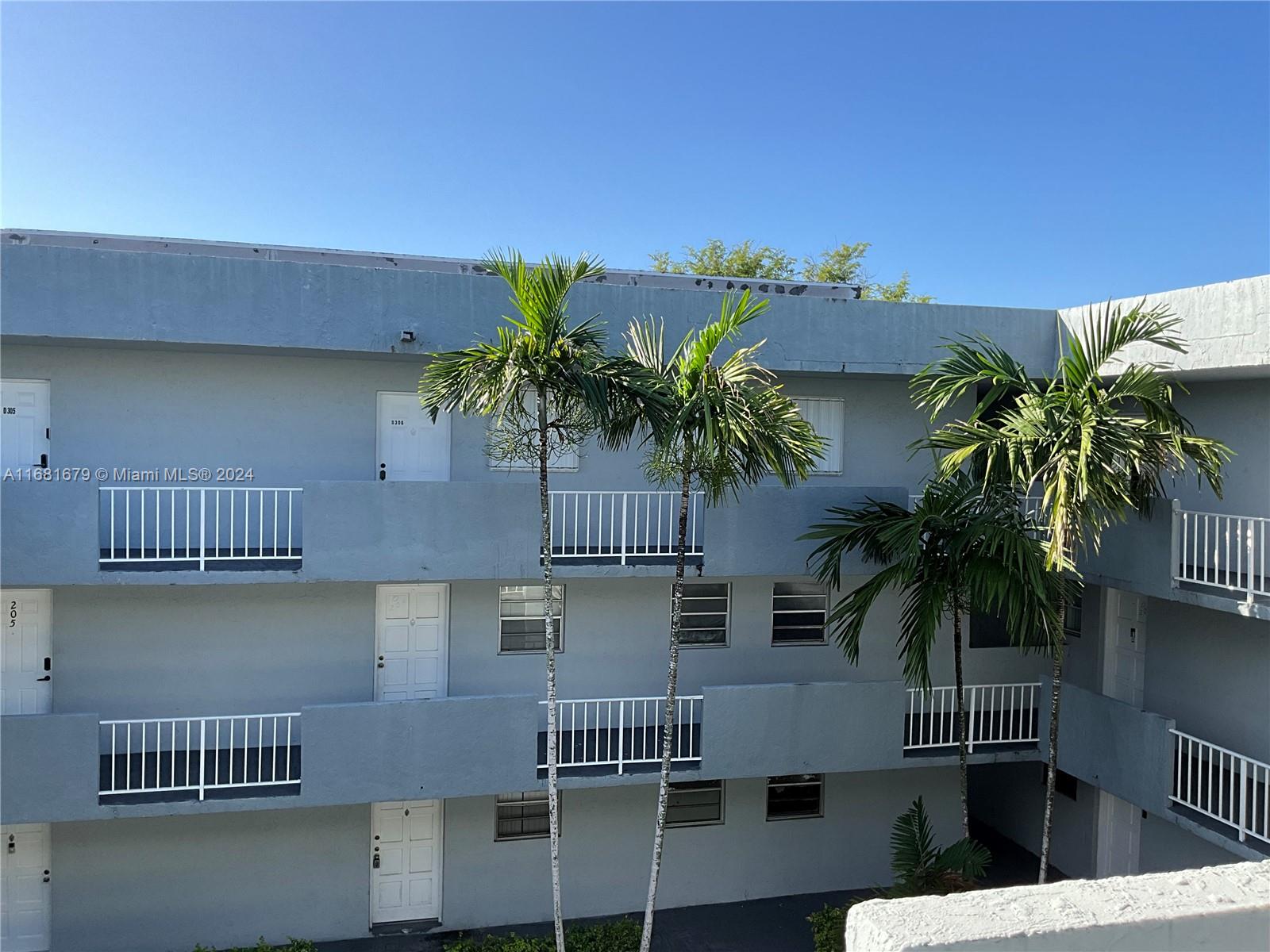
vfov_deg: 48.2
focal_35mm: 29
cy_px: 476
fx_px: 1064
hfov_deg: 61.7
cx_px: 635
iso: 25
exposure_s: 1/898
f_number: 1.8
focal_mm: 3
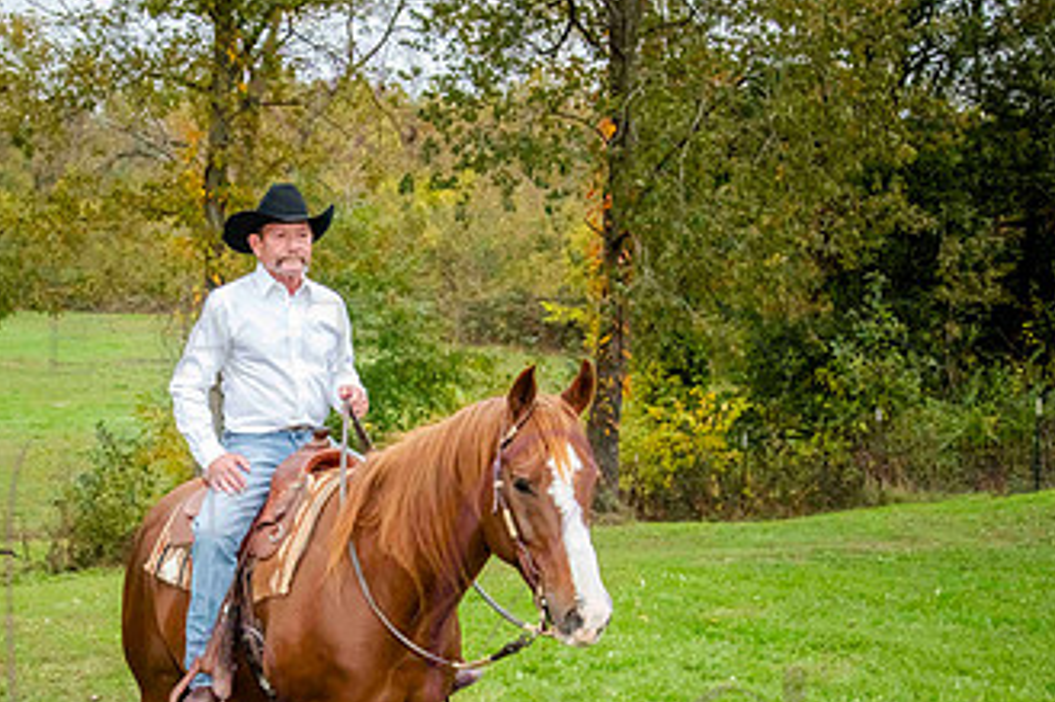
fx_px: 1757
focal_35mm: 60
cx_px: 333
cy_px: 495
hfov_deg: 33.1
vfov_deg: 22.5
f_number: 7.1
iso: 1250
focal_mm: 34
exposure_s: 1/400
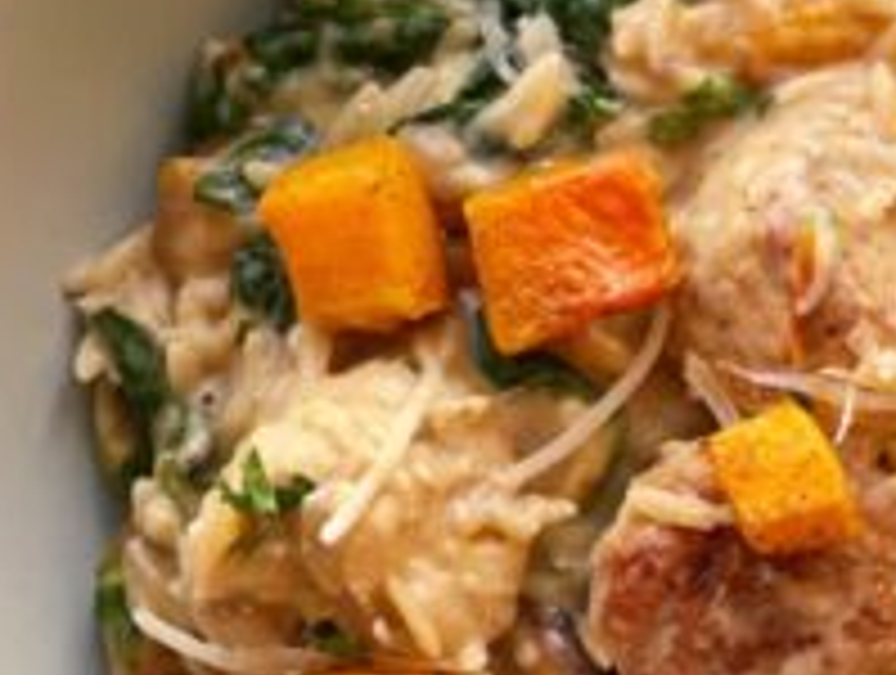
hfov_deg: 8.0
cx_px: 1342
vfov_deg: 6.2
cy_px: 506
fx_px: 6249
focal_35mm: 241
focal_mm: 7.5
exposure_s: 1/121
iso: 80
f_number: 2.2
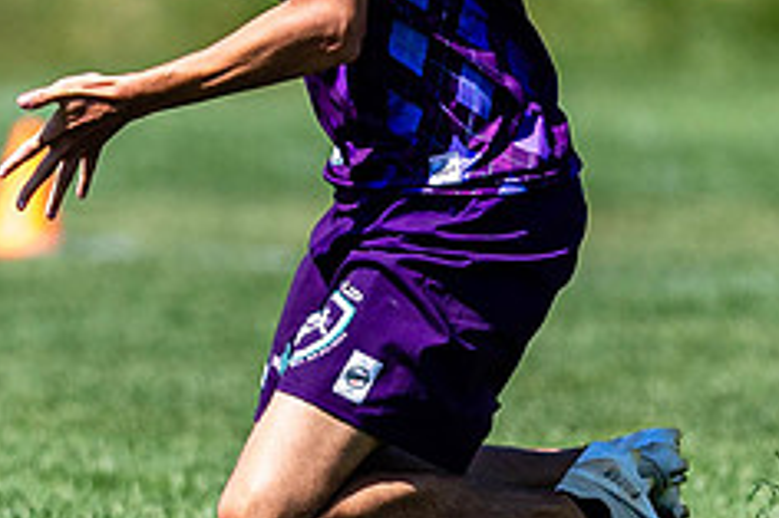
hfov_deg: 0.9
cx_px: 190
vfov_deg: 0.6
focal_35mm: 2412
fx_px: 52155
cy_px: -133
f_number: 2.8
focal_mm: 400
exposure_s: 1/2500
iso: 100
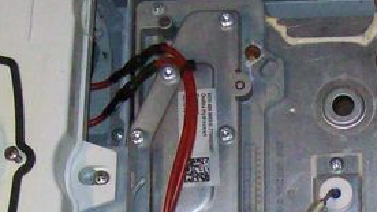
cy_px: 266
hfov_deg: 15.1
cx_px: 280
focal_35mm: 142
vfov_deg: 8.4
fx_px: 1419
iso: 400
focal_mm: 6
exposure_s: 1/128
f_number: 2.7
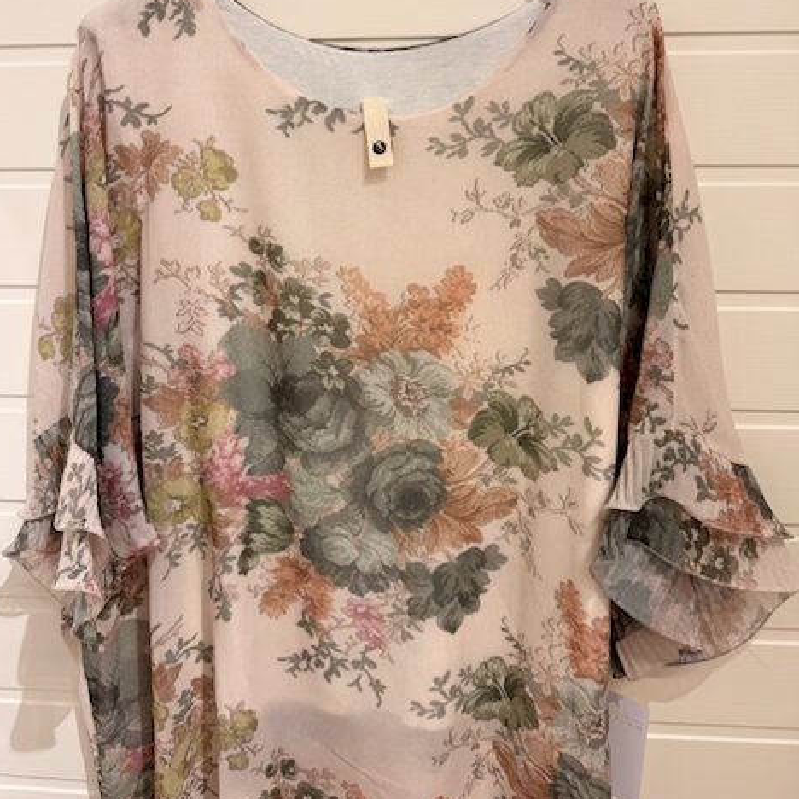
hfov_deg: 55.6
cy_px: 370
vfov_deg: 55.6
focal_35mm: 29
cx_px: 391
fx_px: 757
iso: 80
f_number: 1.78
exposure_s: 1/100
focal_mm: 6.76
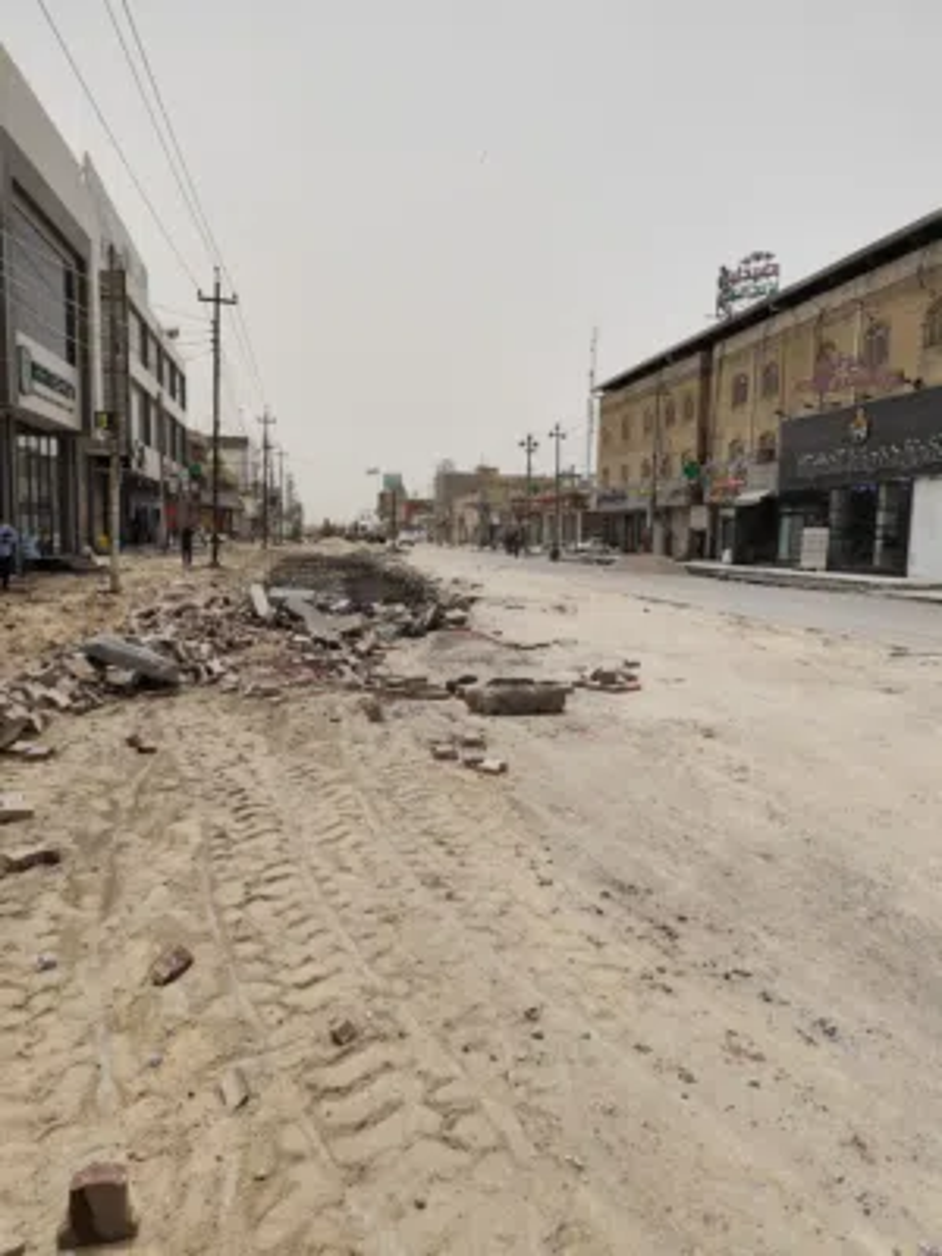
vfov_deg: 73.9
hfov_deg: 58.9
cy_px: 628
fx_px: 835
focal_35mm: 23
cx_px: 471
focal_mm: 6.14
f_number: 1.65
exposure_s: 1/1553
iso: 50
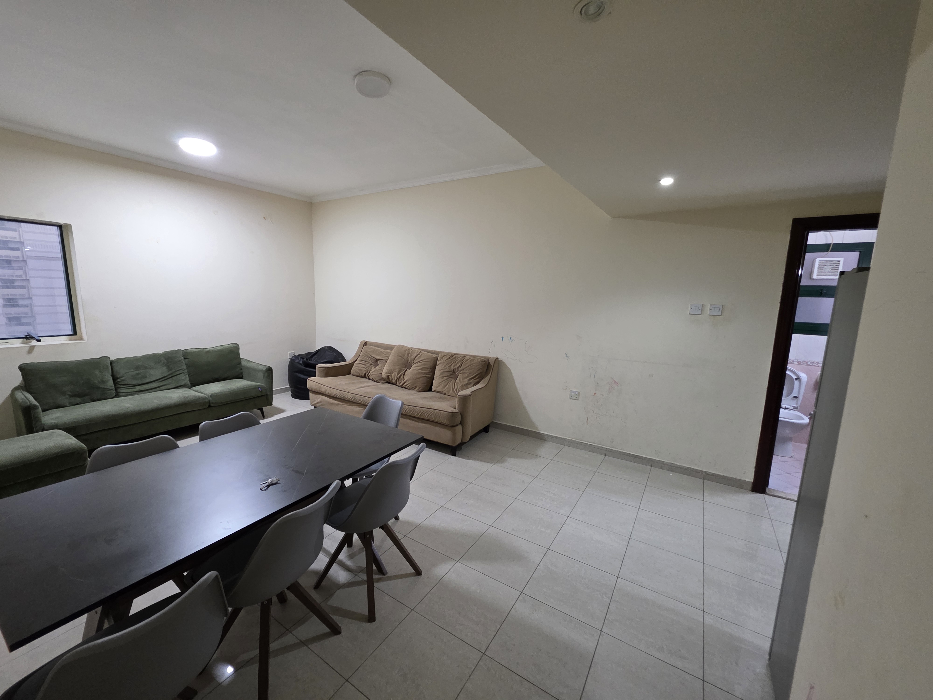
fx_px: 350
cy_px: 350
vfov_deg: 89.9
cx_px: 466
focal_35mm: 13
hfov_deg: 106.2
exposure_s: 1/50
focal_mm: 2.2
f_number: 1.9
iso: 400
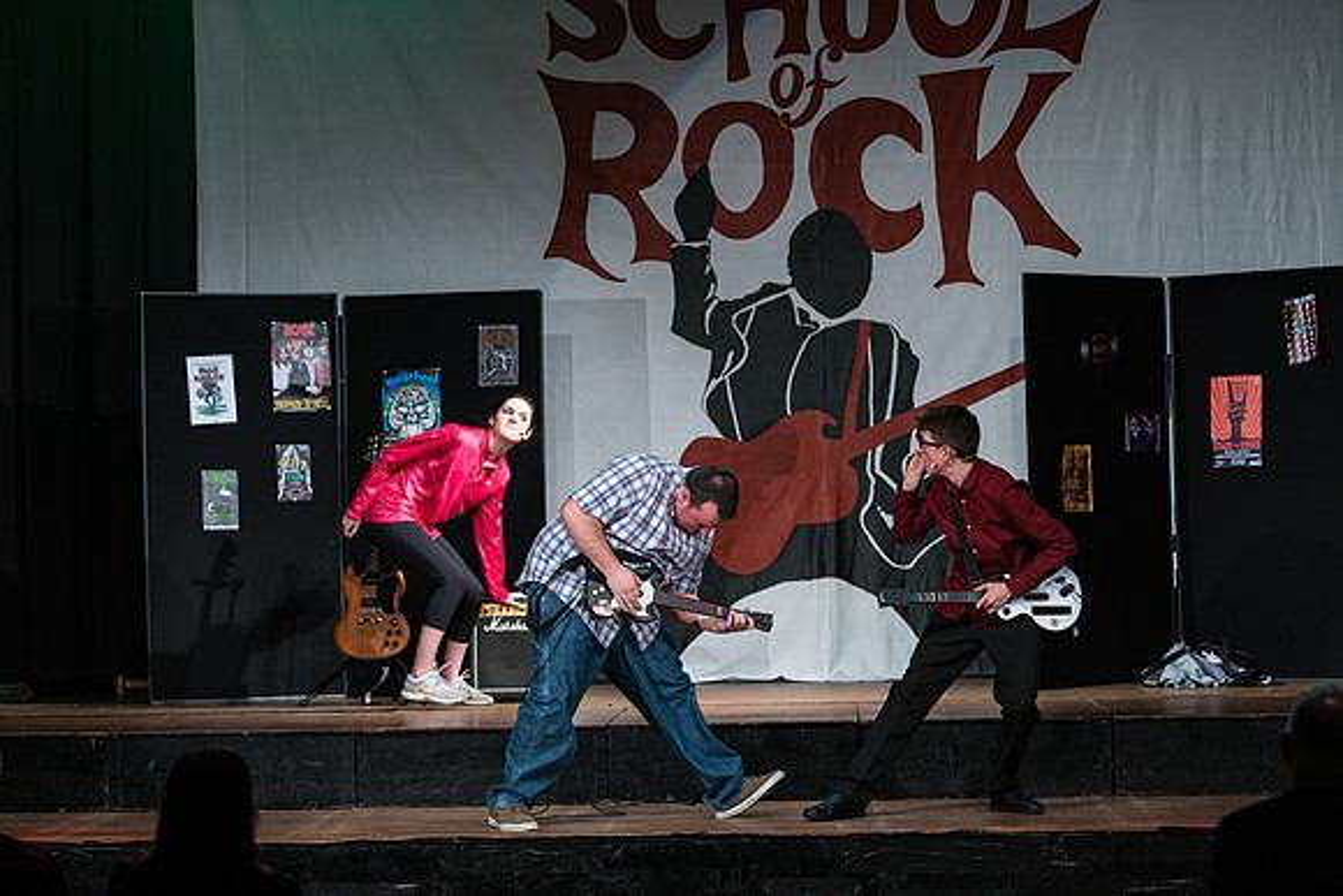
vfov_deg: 13.7
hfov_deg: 20.4
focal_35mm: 100
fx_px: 3731
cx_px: 672
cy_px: 448
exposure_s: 1/200
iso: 1250
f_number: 4
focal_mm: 100
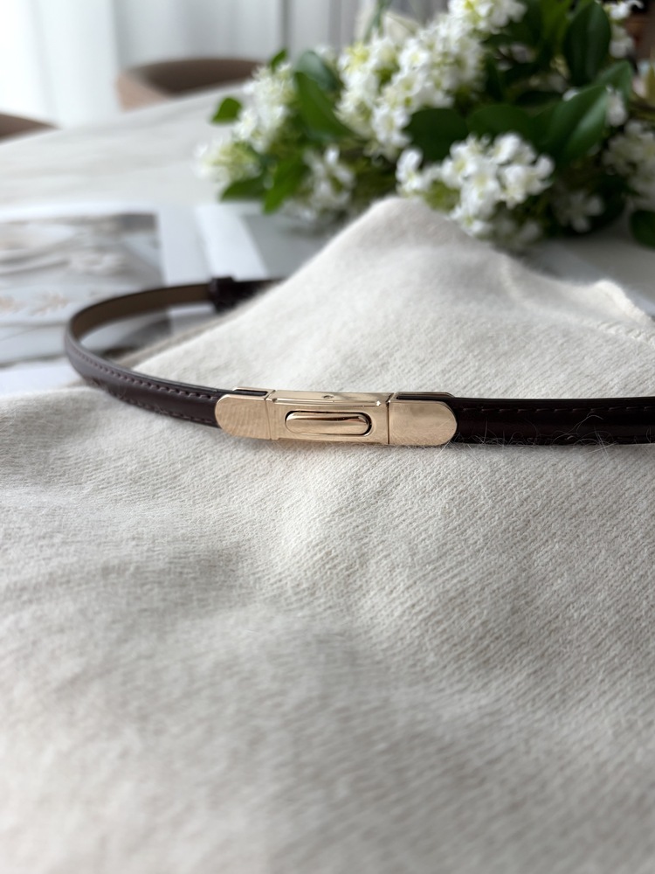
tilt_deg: -33.8
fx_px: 656
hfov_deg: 53.1
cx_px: 328
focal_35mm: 26
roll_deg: -0.4
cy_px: 437
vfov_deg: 67.3
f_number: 1.6
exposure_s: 1/60
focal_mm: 5.96
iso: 64
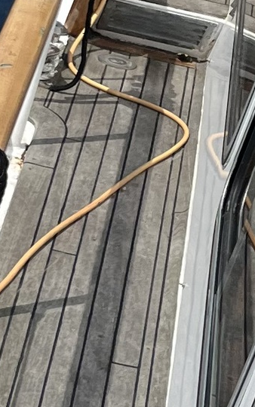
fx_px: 1888
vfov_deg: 12.2
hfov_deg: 7.6
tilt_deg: -17.7
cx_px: 321
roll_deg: -21.6
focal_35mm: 170
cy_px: 6
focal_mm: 5.1
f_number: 1.6
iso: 50
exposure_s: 1/8403
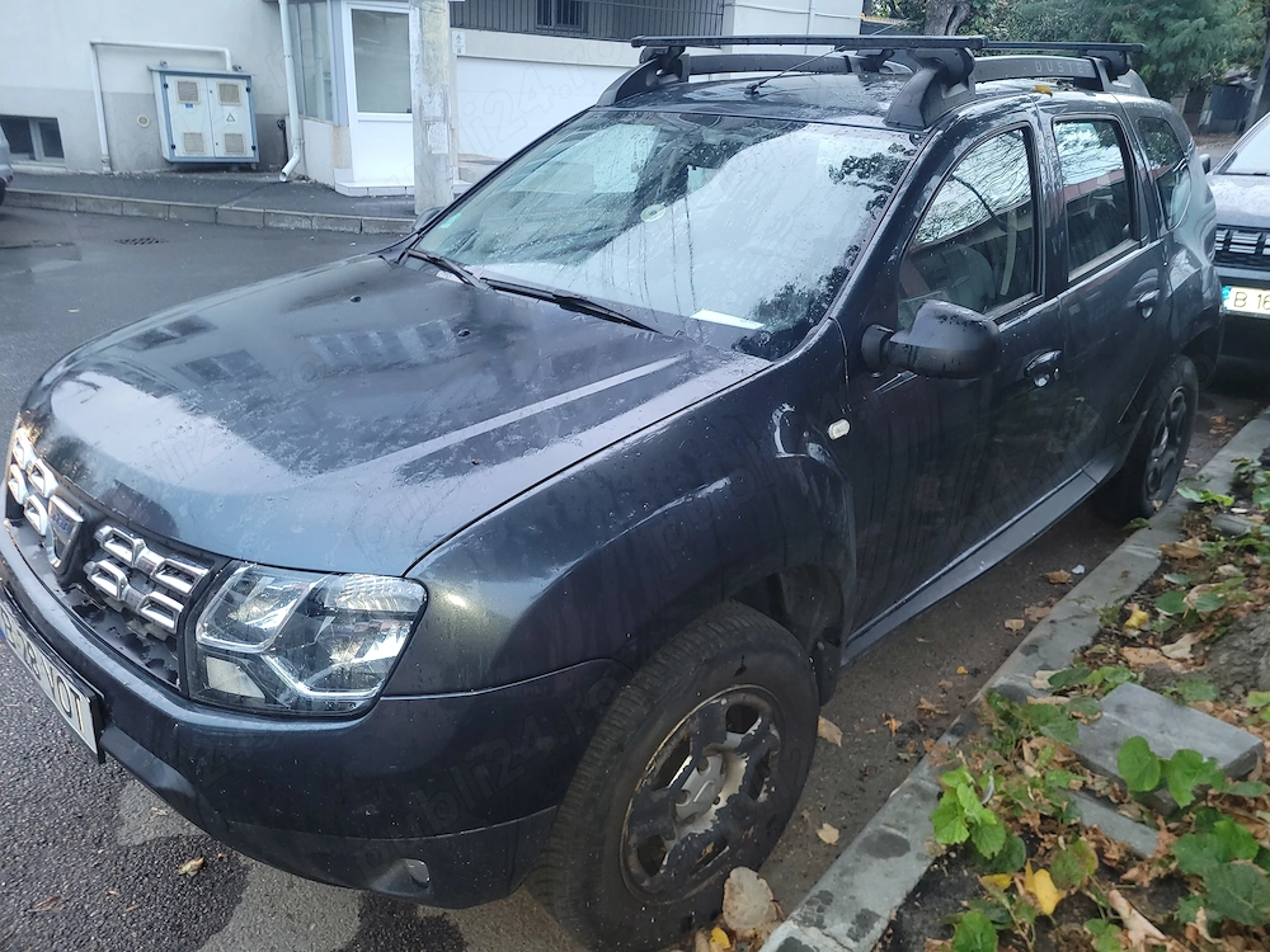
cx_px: 635
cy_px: 476
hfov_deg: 67.3
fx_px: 954
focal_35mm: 26
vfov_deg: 53.1
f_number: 1.8
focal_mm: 5.4
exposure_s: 1/10
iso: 125
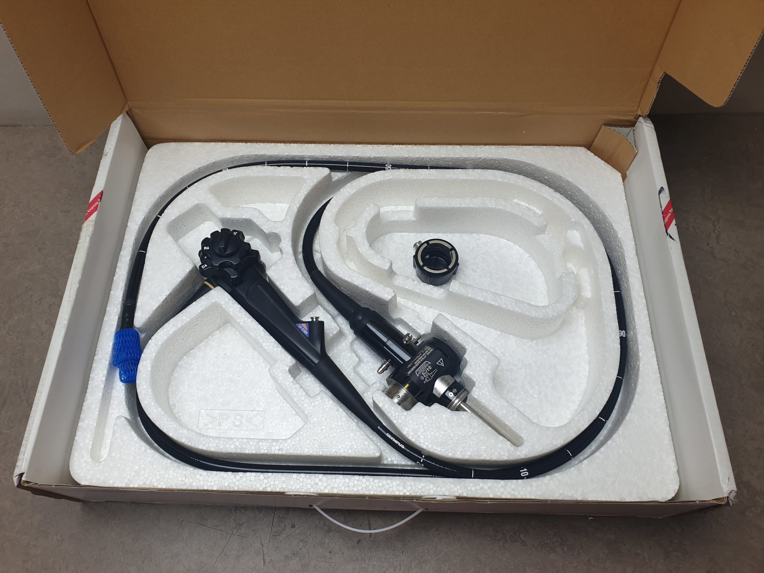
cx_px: 382
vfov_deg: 53.1
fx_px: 574
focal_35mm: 26
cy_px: 286
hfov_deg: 67.3
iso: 50
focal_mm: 4.3
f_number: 2.4
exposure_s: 1/100
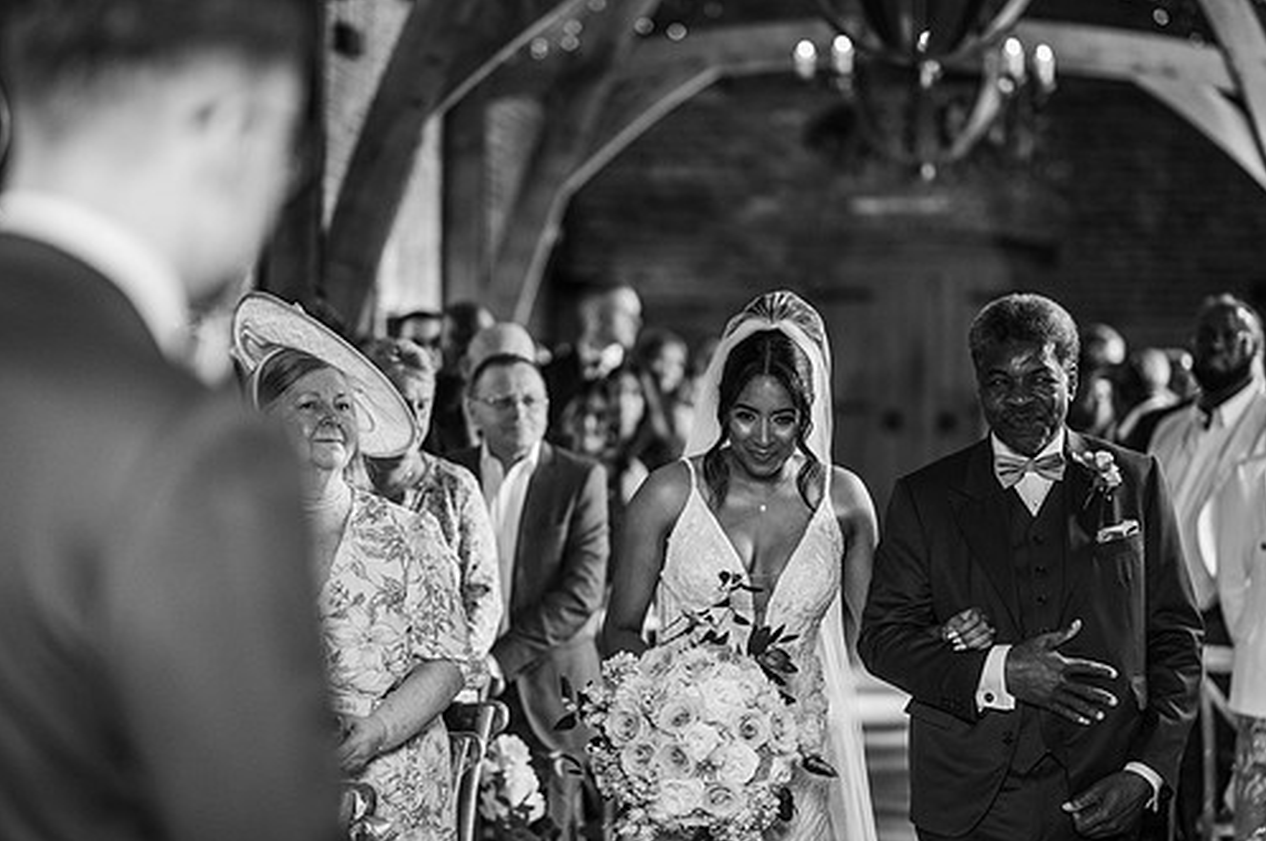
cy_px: 427
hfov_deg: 20.6
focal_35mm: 99
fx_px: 3478
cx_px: 689
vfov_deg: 13.8
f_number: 1.8
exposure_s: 1/200
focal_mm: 85
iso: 800
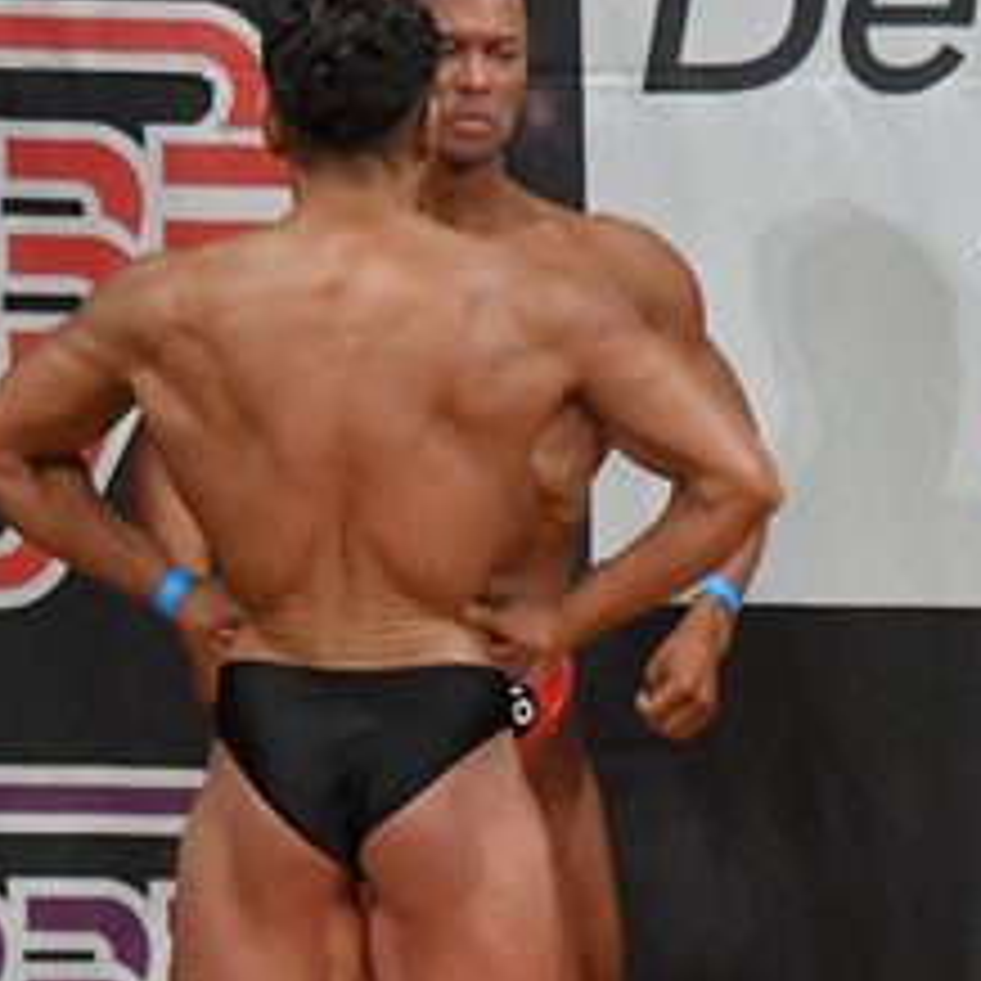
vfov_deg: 2.6
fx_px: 21802
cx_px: 1406
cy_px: 819
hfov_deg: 2.6
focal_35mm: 680
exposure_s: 1/400
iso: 7200
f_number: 5.6
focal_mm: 150
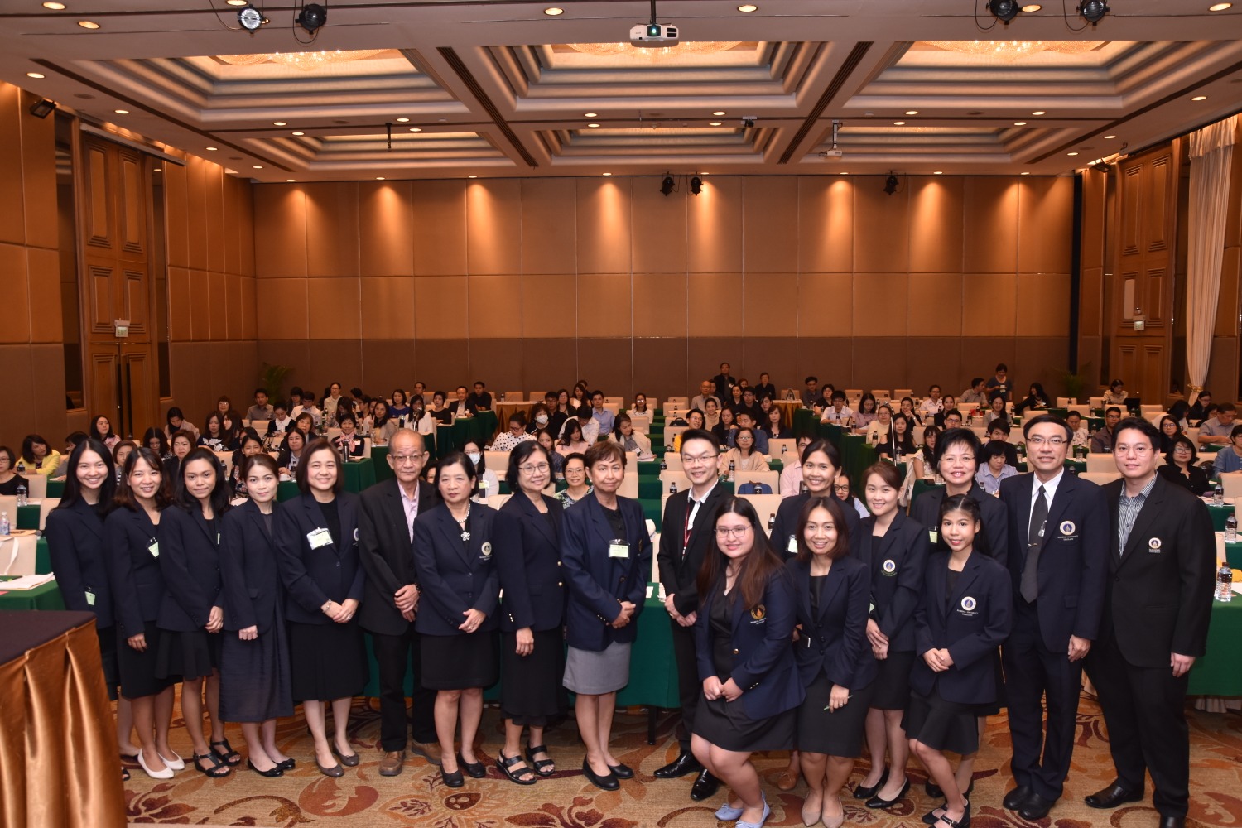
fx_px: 931
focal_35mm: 27
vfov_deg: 47.9
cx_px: 621
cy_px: 414
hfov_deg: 67.4
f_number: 5
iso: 500
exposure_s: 1/80
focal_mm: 18
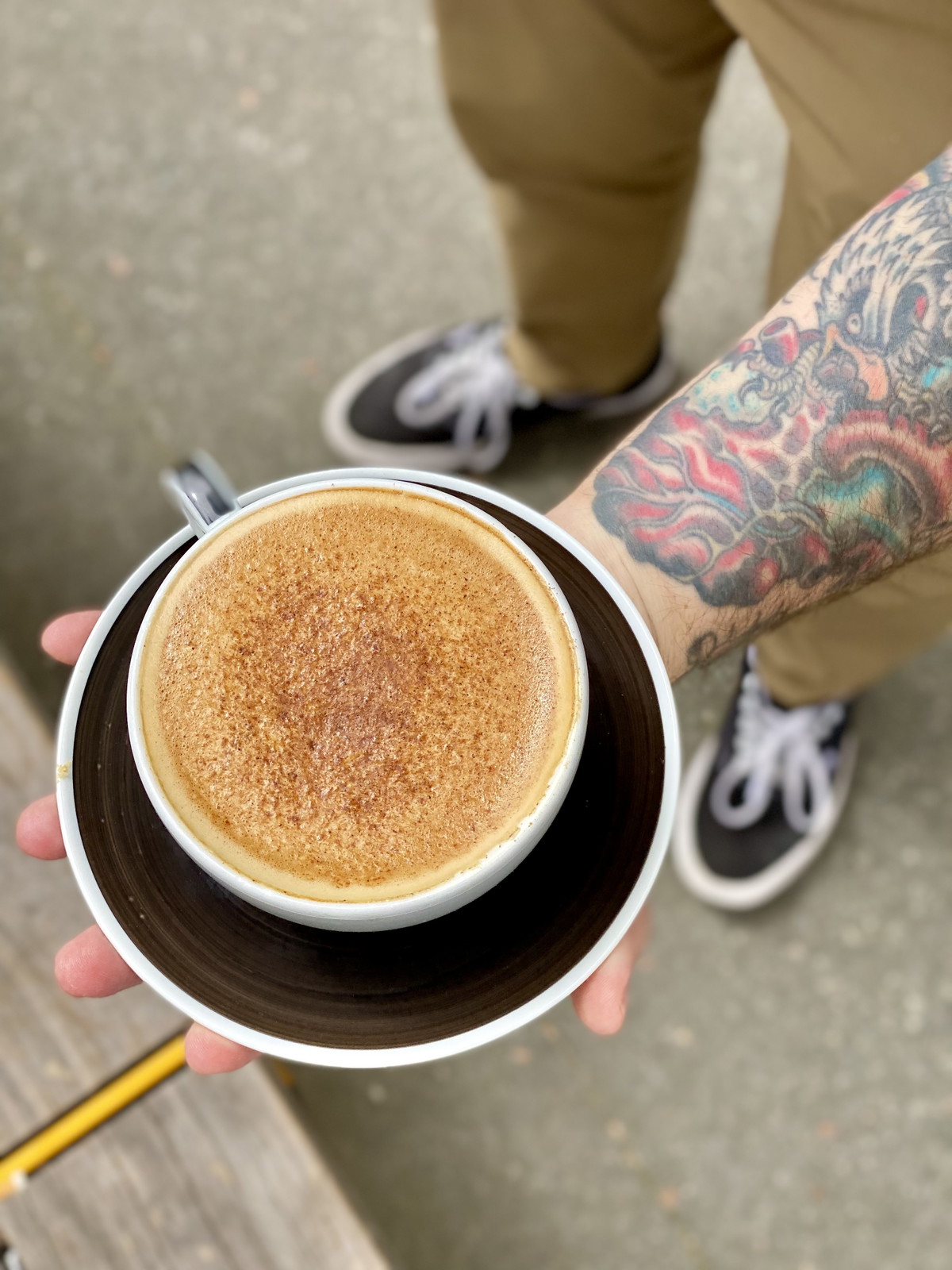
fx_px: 1907
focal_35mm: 52
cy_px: 635
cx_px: 476
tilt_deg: -72.5
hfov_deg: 28.0
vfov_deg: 36.8
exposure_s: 1/799
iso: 20
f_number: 2
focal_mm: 6
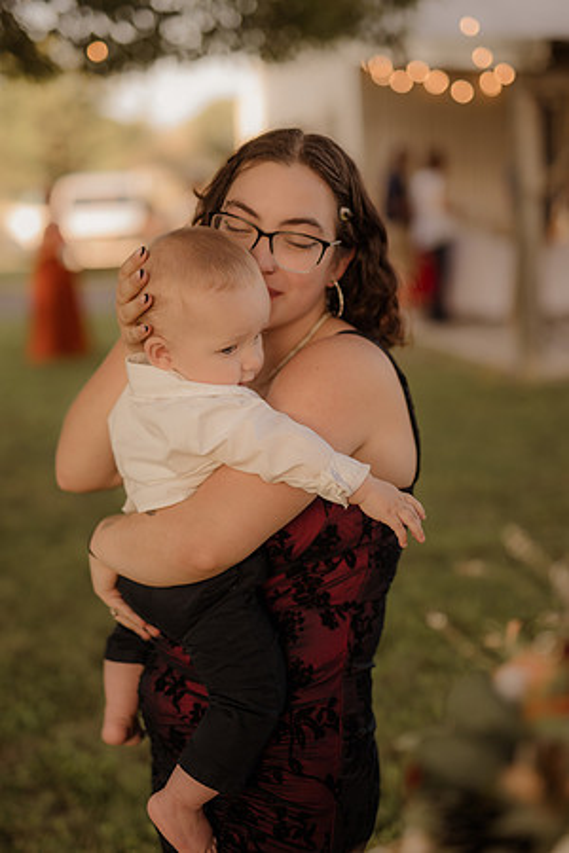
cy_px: 426
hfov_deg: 27.0
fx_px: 1185
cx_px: 284
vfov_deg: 39.6
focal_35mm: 50
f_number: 2.8
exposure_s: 1/640
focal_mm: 50
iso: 200
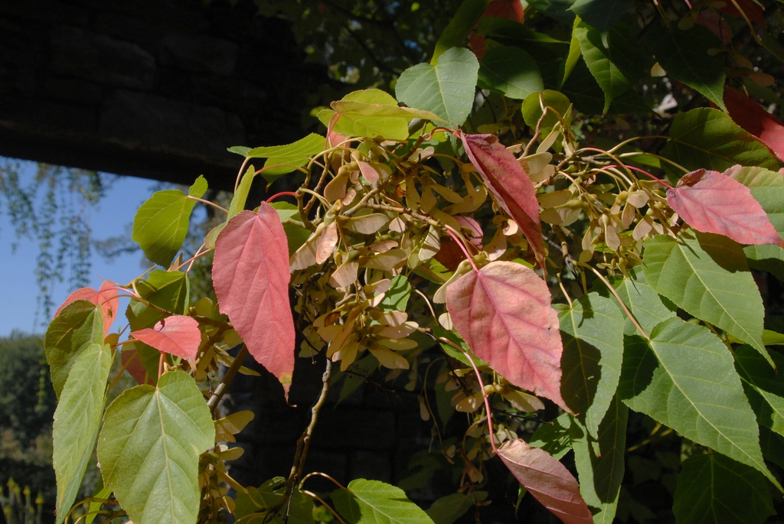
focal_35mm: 42
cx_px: 392
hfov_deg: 46.4
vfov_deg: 32.0
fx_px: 916
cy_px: 262
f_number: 10
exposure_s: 1/350
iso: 400
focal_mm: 28
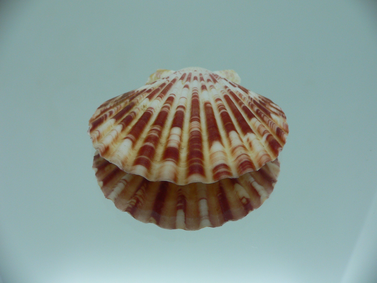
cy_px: 142
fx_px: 381
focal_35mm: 35
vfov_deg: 40.7
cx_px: 188
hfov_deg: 52.6
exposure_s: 1/60
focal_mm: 4.6
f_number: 2.8
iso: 80
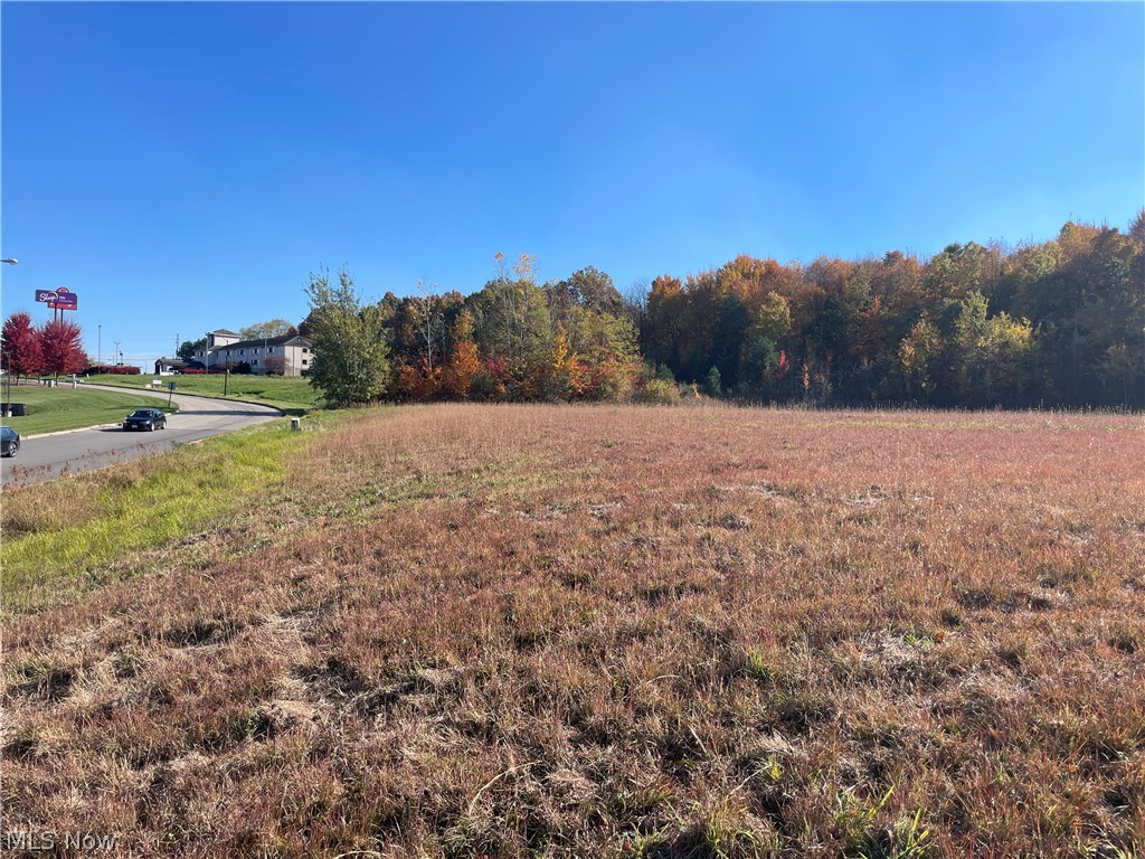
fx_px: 860
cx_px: 572
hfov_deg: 67.3
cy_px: 430
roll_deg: -1.1
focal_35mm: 26
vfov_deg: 53.1
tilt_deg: -0.1
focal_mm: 4.2
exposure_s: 1/2817
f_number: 1.6
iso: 32
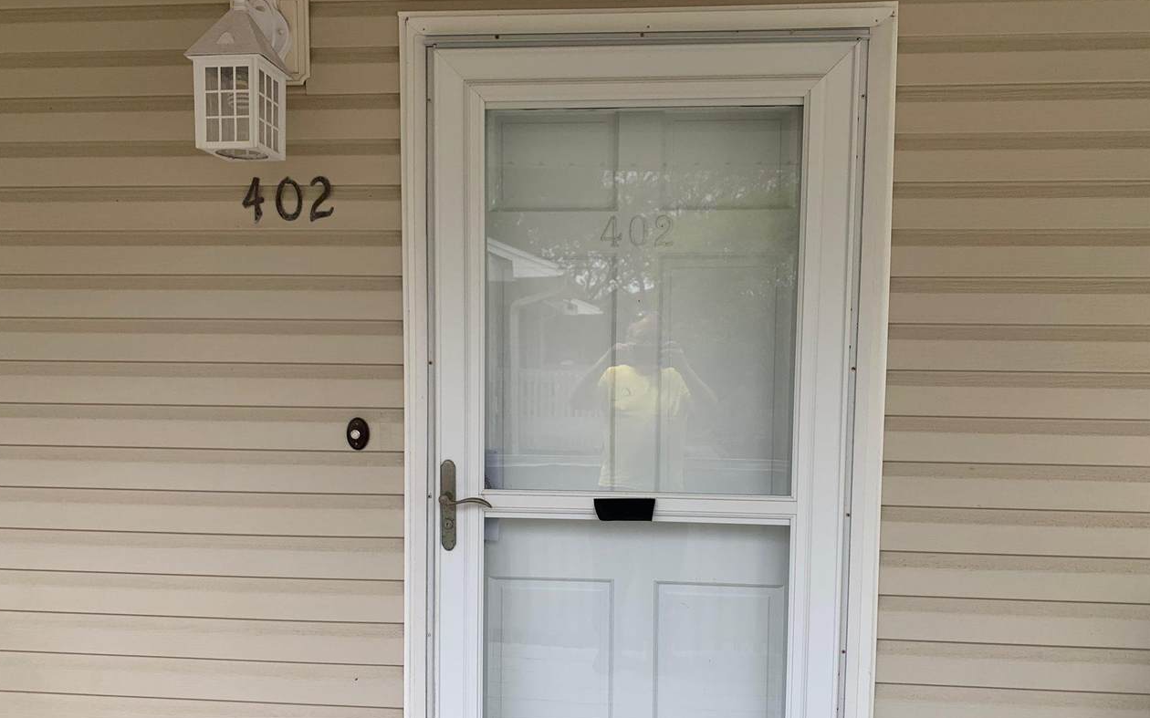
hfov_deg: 66.5
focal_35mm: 28
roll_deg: +0.1
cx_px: 570
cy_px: 432
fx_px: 877
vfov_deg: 44.3
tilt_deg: -4.8
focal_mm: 4.25
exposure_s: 1/1111
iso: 25
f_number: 1.8
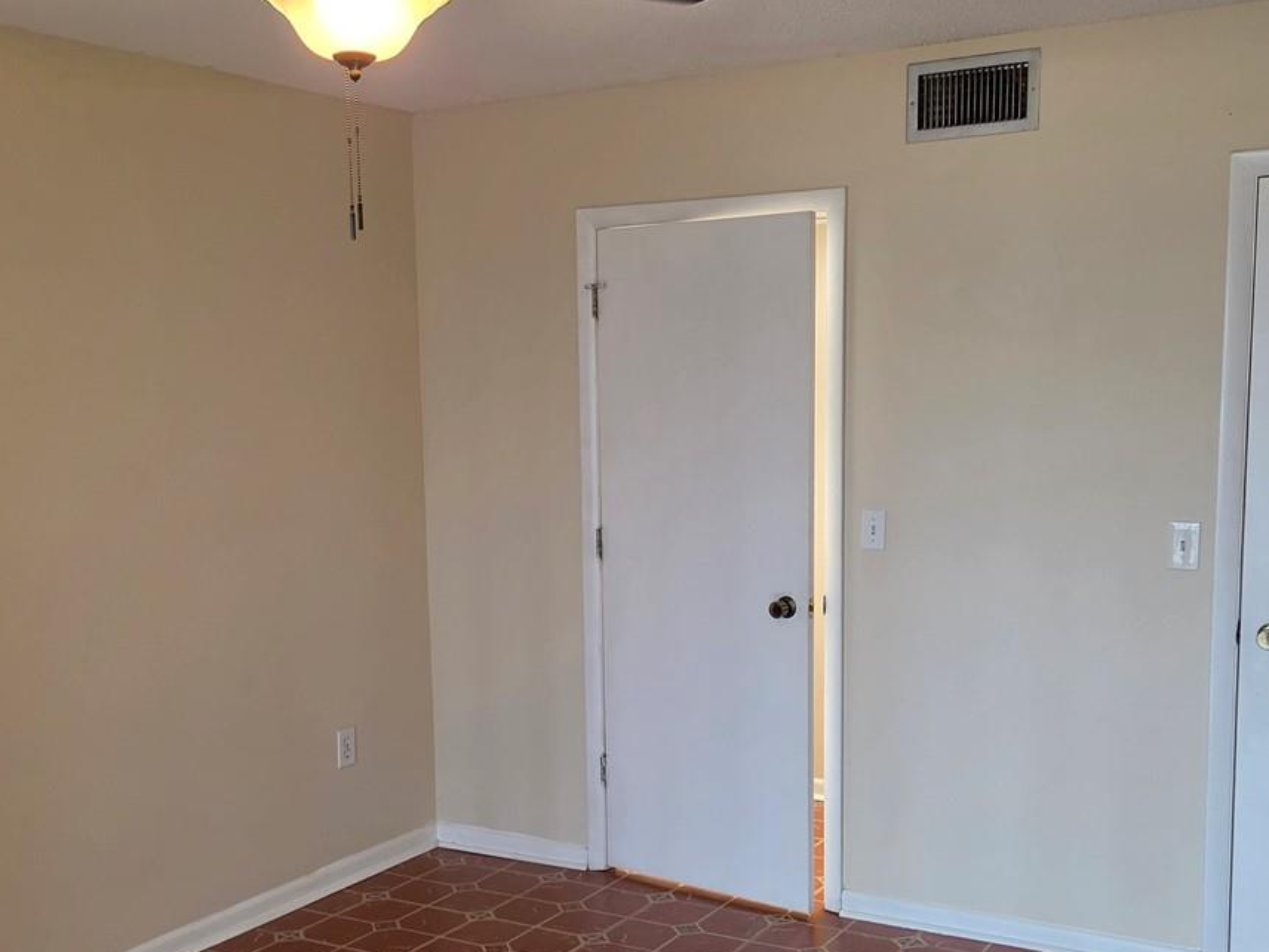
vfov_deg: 33.3
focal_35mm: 43
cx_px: 568
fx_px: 1576
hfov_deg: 43.8
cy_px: 627
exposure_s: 1/120
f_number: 1.8
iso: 400
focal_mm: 5.4
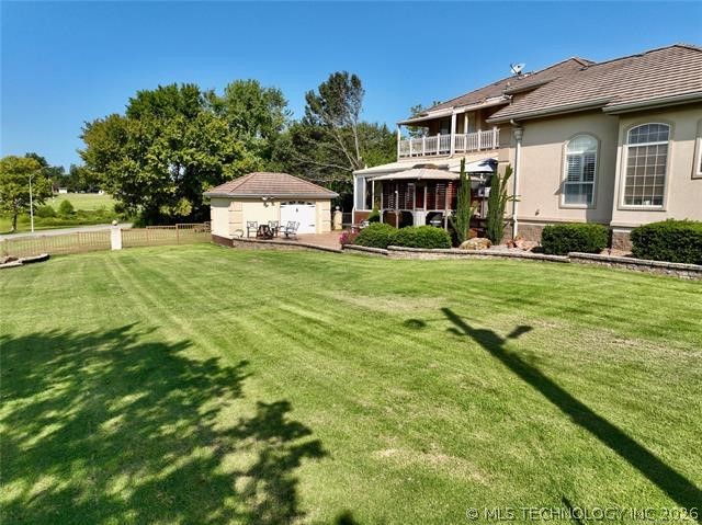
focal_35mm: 24
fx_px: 486
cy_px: 262
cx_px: 351
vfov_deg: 56.8
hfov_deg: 71.6
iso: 100
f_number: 2.8
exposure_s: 1/1250
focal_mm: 12.29
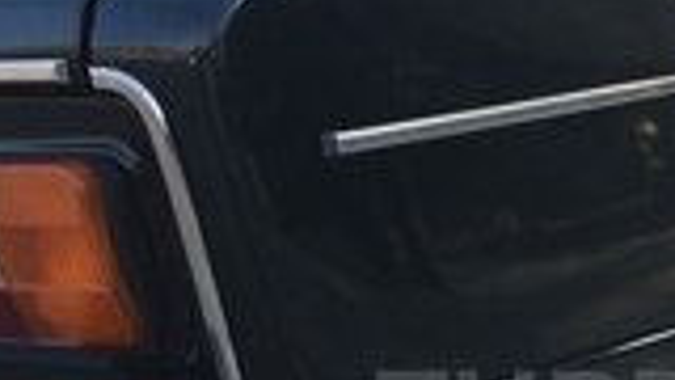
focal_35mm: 98
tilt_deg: -12.6
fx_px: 1754
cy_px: 418
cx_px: 700
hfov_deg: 20.9
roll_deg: +1.4
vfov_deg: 12.2
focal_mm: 4.15
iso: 32
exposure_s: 1/244
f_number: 2.2
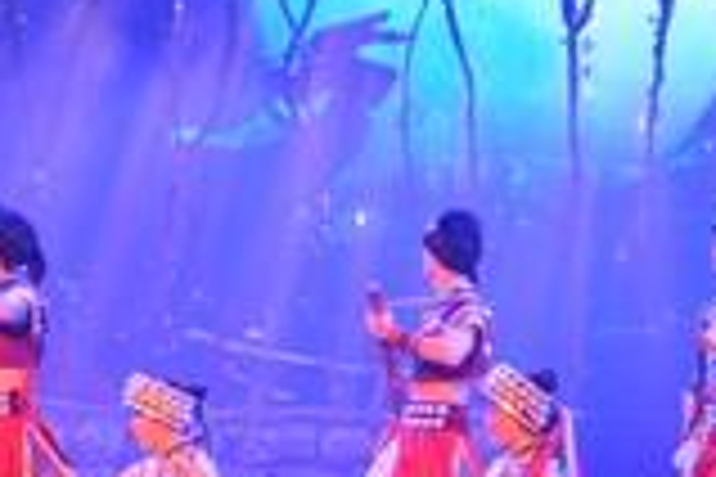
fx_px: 2923
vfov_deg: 9.2
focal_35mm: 147
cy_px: -65
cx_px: 153
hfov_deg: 13.9
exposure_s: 1/30
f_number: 4
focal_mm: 26
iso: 800
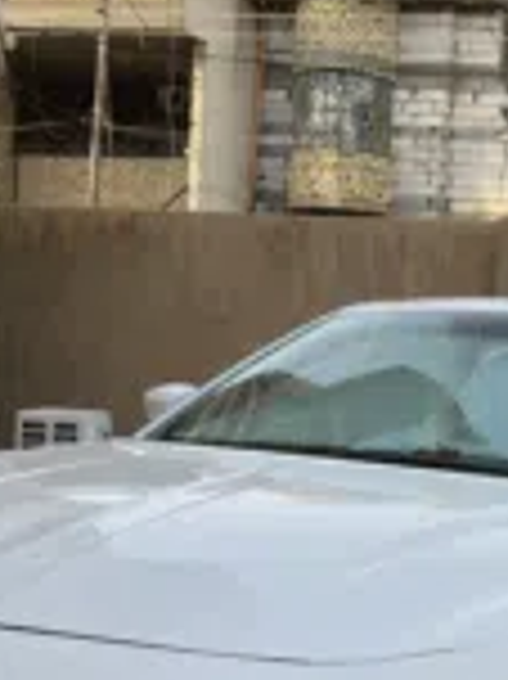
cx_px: 625
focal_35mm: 69
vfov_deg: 28.0
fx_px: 1352
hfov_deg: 19.9
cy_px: 468
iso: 50
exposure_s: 1/1412
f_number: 1.5
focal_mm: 5.7
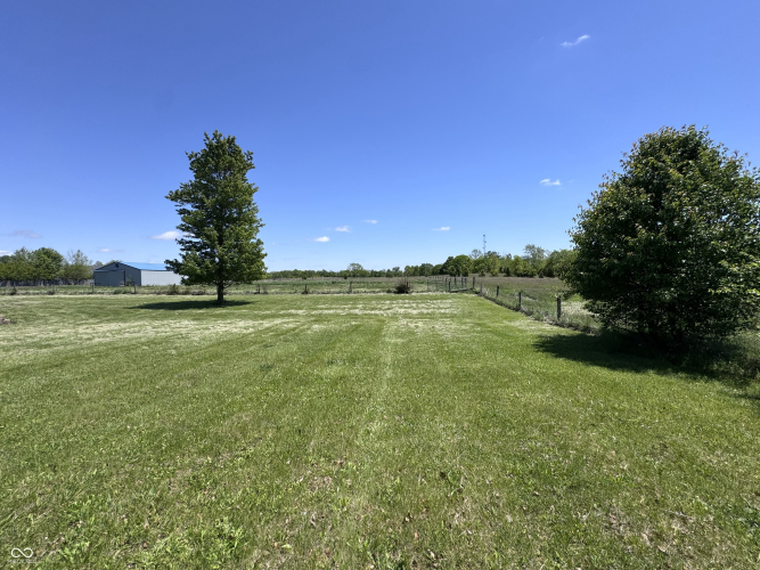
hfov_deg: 102.1
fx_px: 307
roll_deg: +1.0
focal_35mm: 14
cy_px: 285
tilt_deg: -1.8
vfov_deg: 85.7
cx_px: 380
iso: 50
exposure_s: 1/2146
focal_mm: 2.22
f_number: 2.2
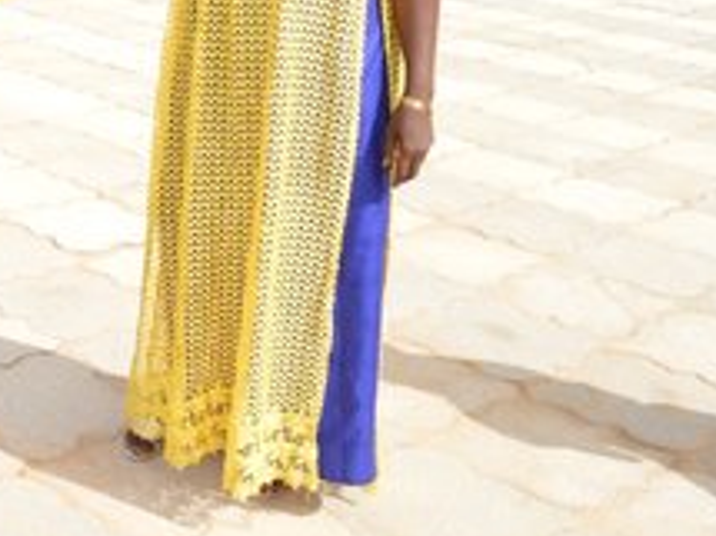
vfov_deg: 24.4
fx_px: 1199
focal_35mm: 58
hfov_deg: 30.2
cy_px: 38
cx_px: -50
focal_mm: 18
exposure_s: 1/200
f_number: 11
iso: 200
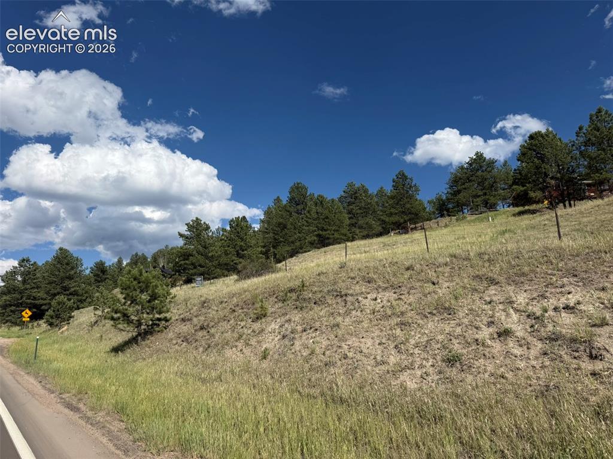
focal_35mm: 24
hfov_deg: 71.6
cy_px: 230
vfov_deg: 56.8
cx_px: 306
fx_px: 425
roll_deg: +0.6
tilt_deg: +17.7
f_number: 1.78
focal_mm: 6.76
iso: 80
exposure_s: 1/7353
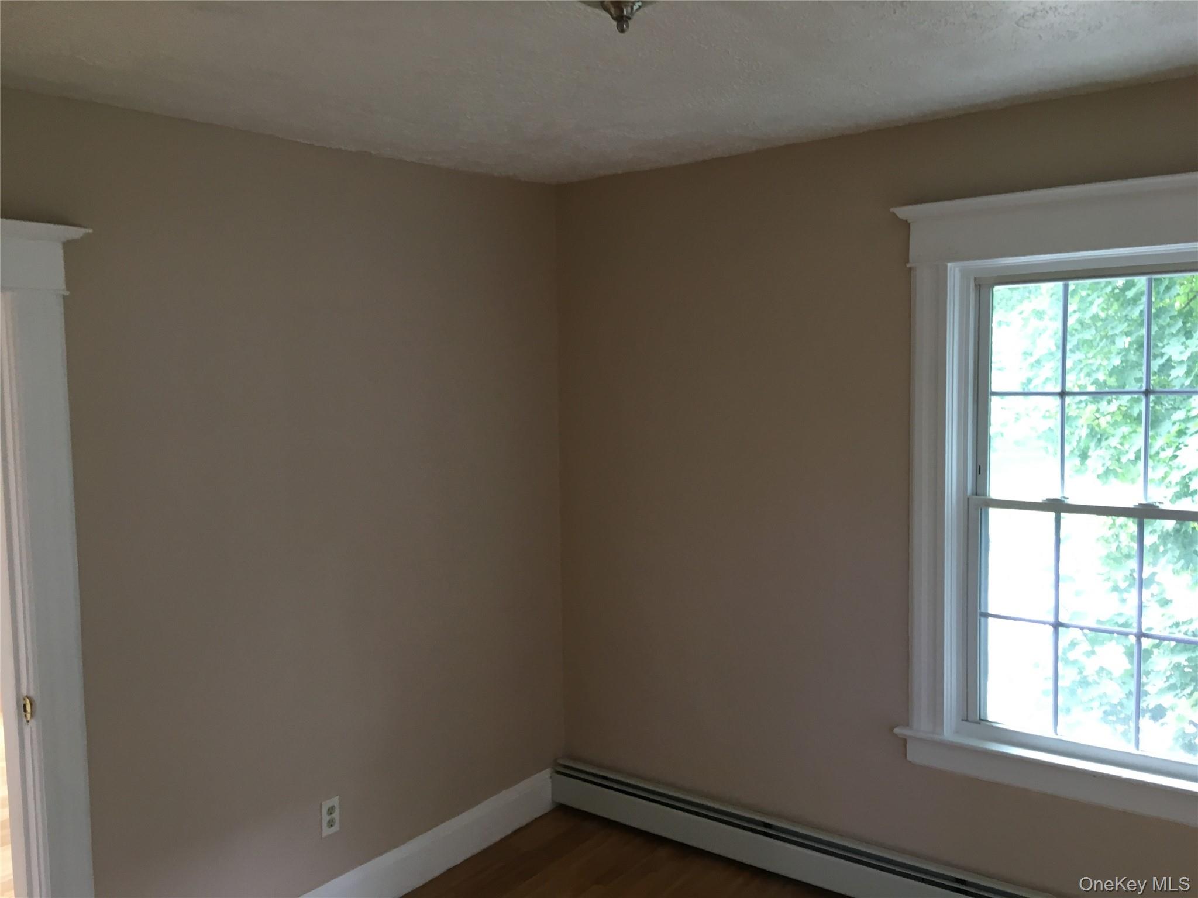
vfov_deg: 48.2
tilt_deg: -3.4
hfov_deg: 61.7
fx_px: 1004
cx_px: 599
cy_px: 449
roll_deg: +0.5
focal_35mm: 29
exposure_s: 1/30
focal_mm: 4.15
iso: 64
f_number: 2.2
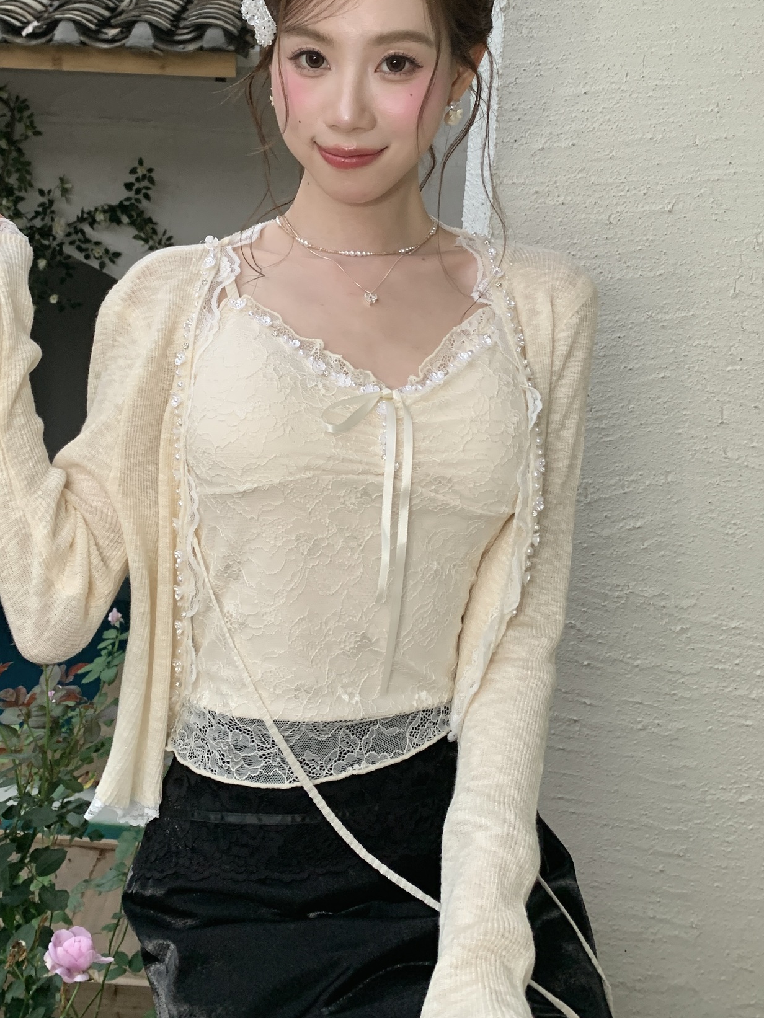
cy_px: 306
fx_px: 1118
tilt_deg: -3.2
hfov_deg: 37.6
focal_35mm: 38
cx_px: 309
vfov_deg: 47.8
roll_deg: -3.7
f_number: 1.8
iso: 125
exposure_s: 1/60
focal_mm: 4.25
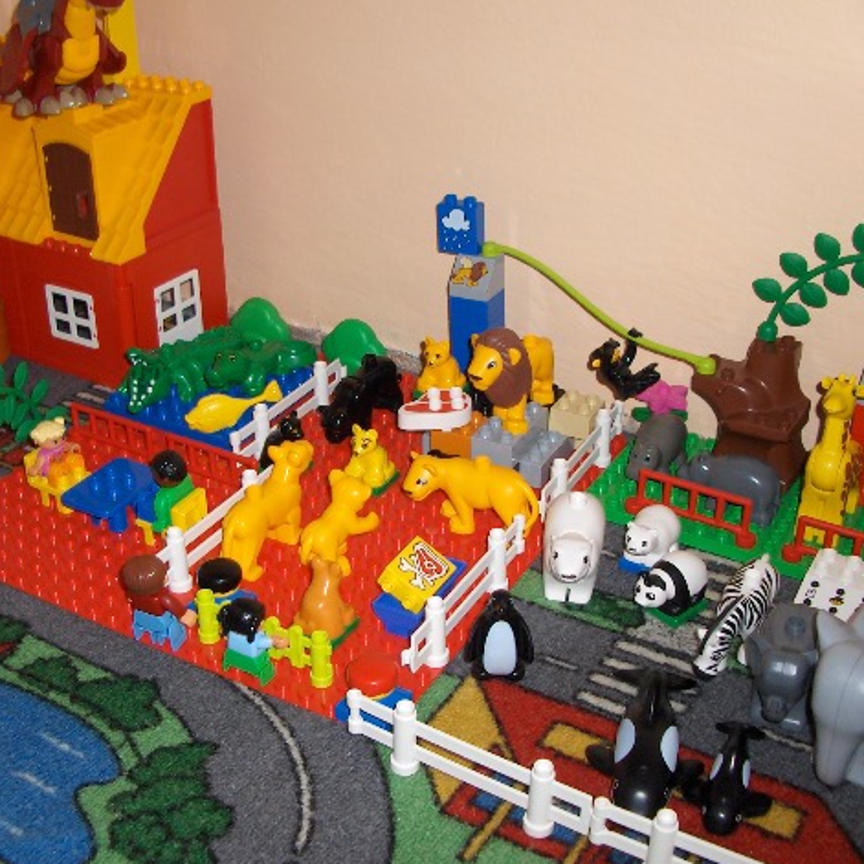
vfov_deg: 40.0
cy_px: 433
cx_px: 394
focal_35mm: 42
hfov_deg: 40.0
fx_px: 1186
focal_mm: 5.8
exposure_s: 1/60
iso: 100
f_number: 2.6
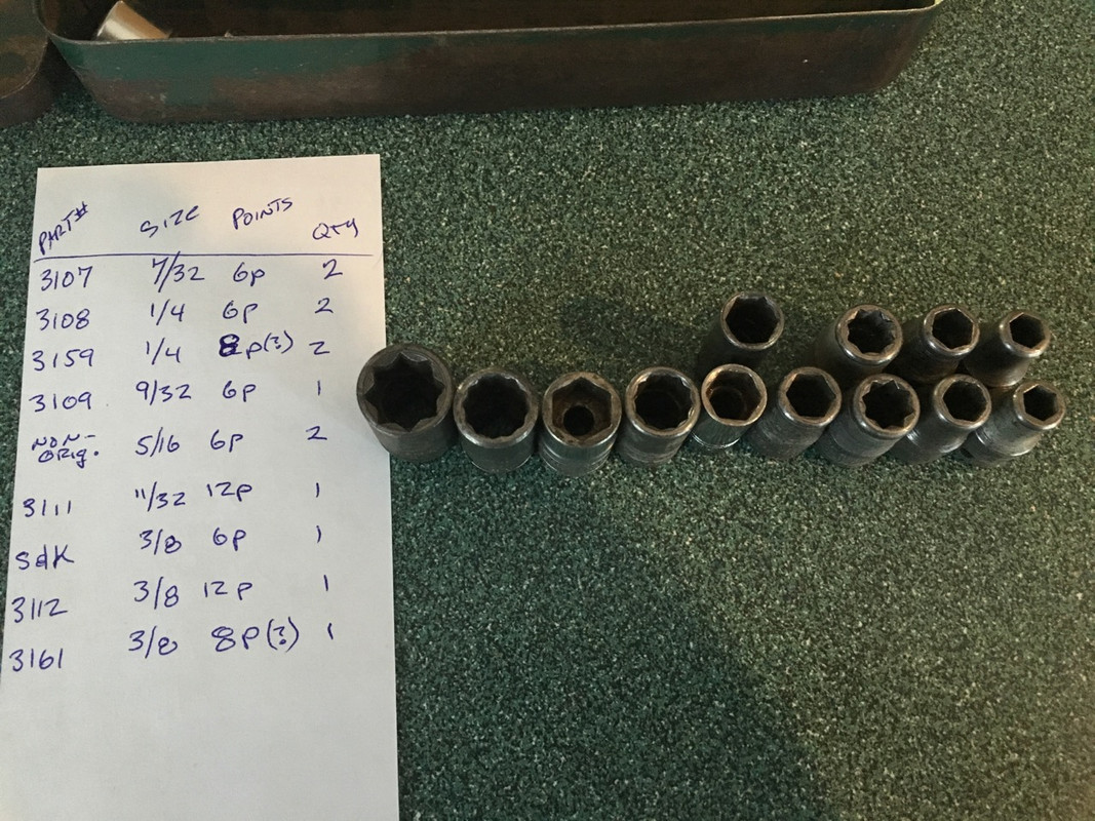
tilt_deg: -75.9
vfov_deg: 48.2
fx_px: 917
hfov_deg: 61.7
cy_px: 410
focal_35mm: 29
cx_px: 548
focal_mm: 4.15
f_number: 2.2
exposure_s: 1/15
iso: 250
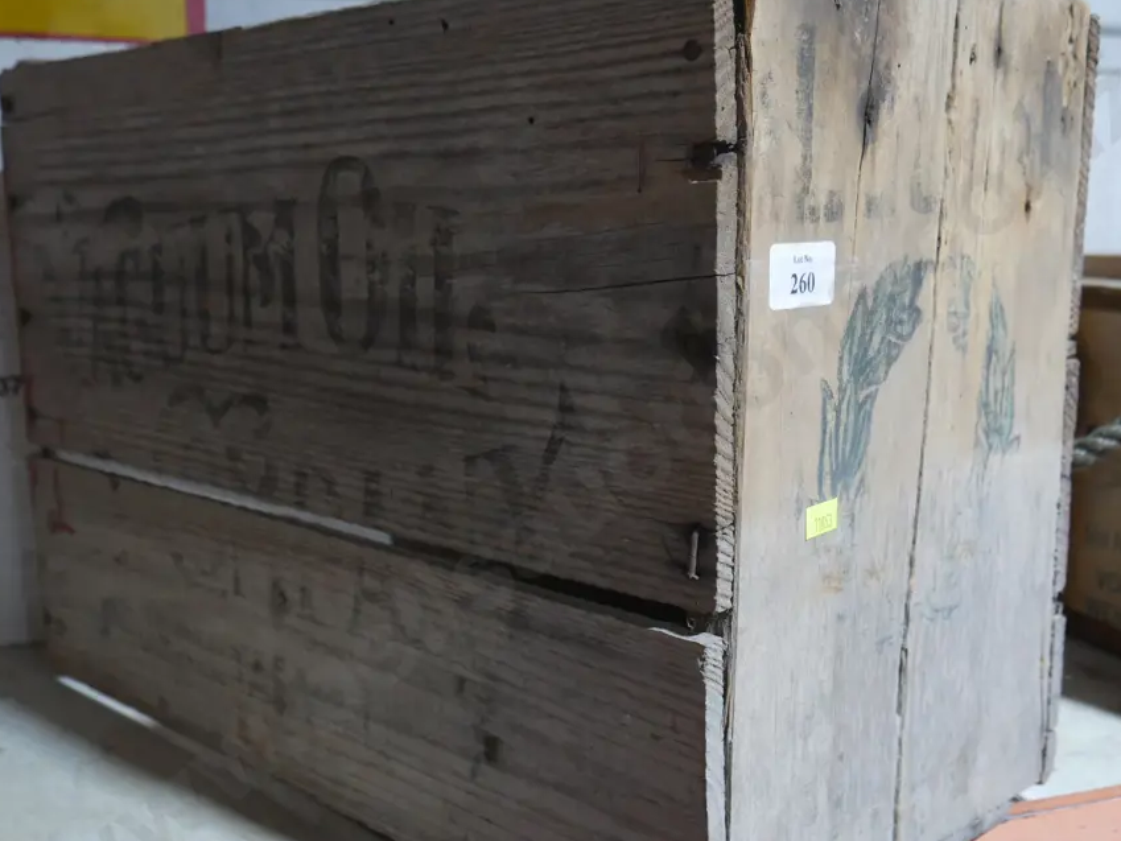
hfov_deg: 45.7
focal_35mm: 41
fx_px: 1328
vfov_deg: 35.1
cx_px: 594
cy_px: 495
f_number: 4
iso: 800
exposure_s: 1/60
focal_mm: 17
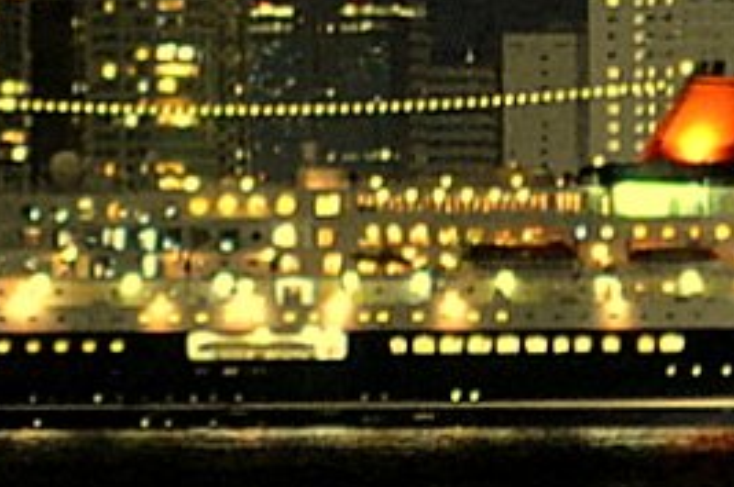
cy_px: 4
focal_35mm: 248
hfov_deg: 8.3
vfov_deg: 5.5
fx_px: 5037
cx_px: 445
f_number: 5.6
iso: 3200
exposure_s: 1/5
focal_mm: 55
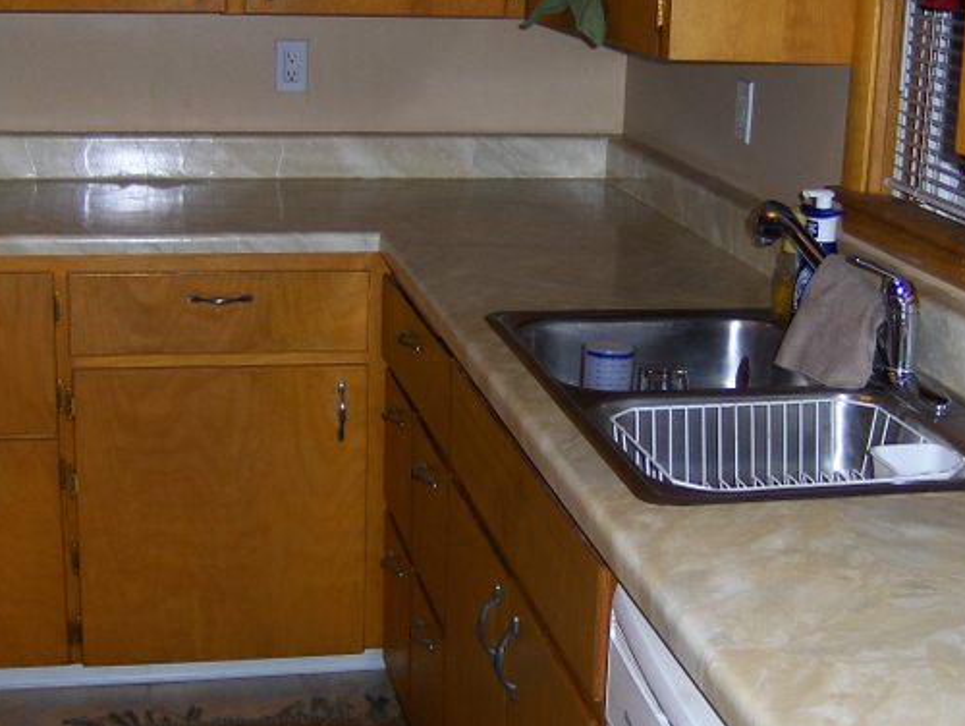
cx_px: 550
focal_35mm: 56
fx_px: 1563
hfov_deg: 34.3
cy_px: 324
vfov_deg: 26.1
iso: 100
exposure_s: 1/60
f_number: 2.8
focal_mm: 7.5
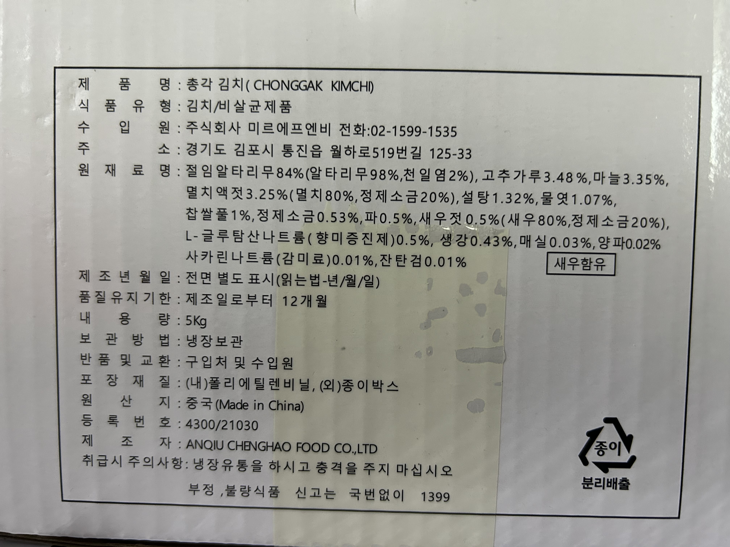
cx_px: 365
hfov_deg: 67.3
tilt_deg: -1.3
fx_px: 548
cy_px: 274
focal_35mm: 26
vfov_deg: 53.1
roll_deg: +0.4
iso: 250
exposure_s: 1/60
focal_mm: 5.7
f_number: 1.5
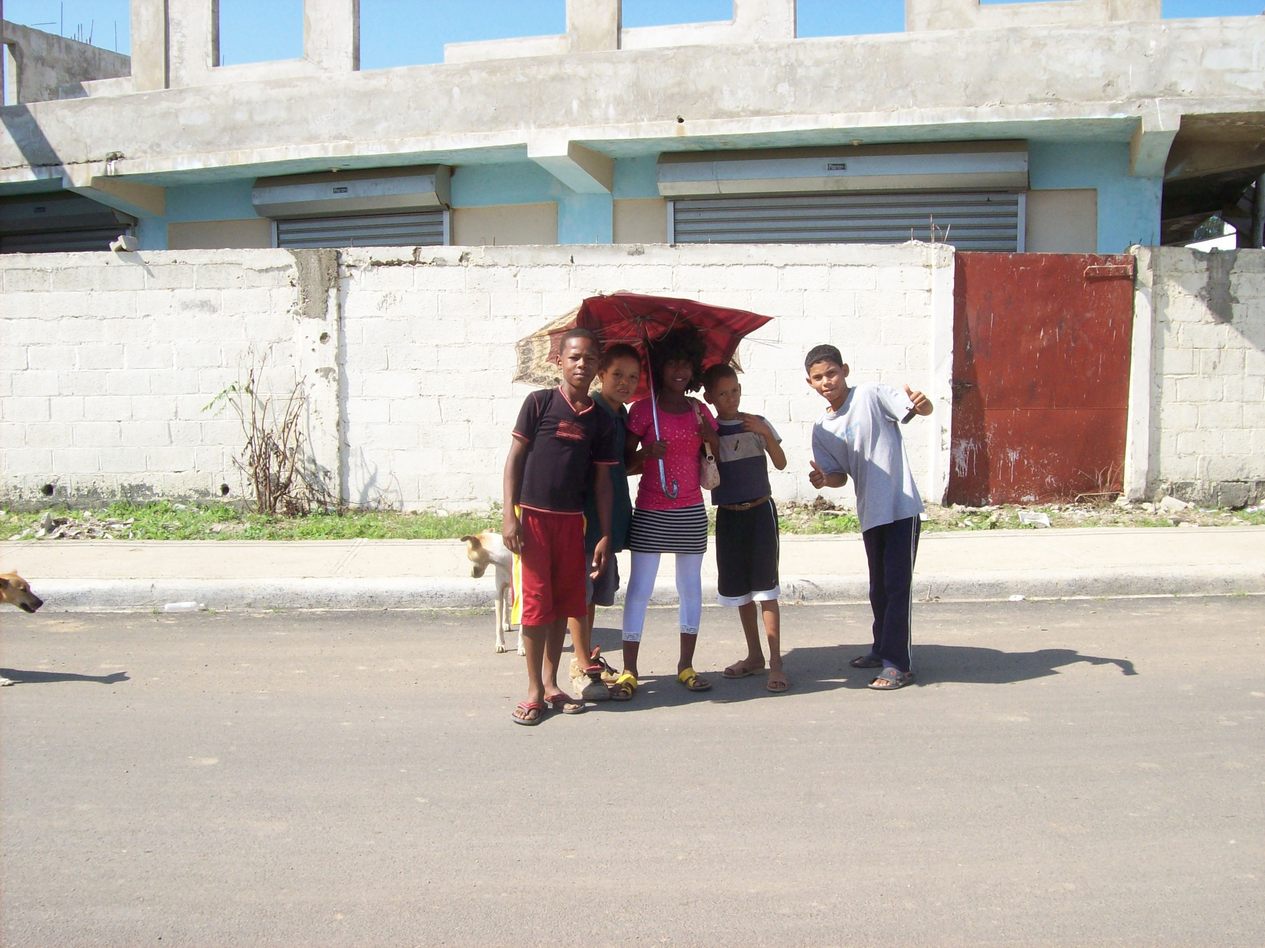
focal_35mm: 36
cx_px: 632
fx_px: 1315
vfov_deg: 39.6
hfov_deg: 51.4
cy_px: 474
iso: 80
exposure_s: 1/372
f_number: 4.8
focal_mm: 6
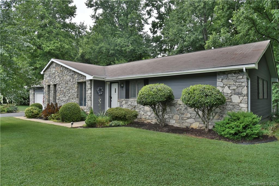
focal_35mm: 24
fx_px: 186
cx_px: 140
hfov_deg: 73.7
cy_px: 93
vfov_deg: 53.1
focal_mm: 24
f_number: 5.6
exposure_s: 1/125
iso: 1600
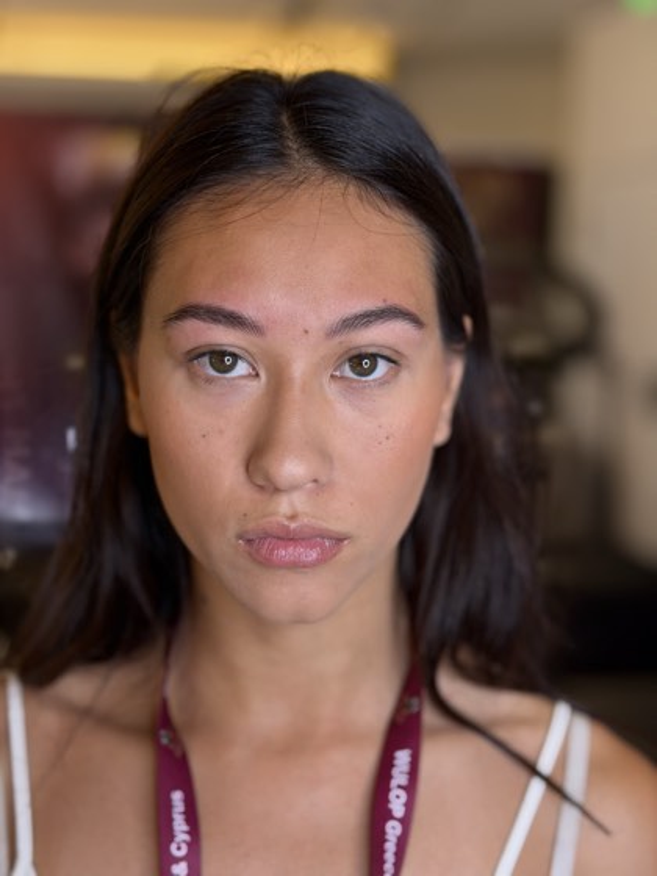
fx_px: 1215
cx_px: 328
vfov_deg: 39.7
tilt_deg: -7.8
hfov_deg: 30.3
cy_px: 438
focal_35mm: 48
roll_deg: -1.2
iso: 64
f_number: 1.78
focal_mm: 6.76
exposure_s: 1/100
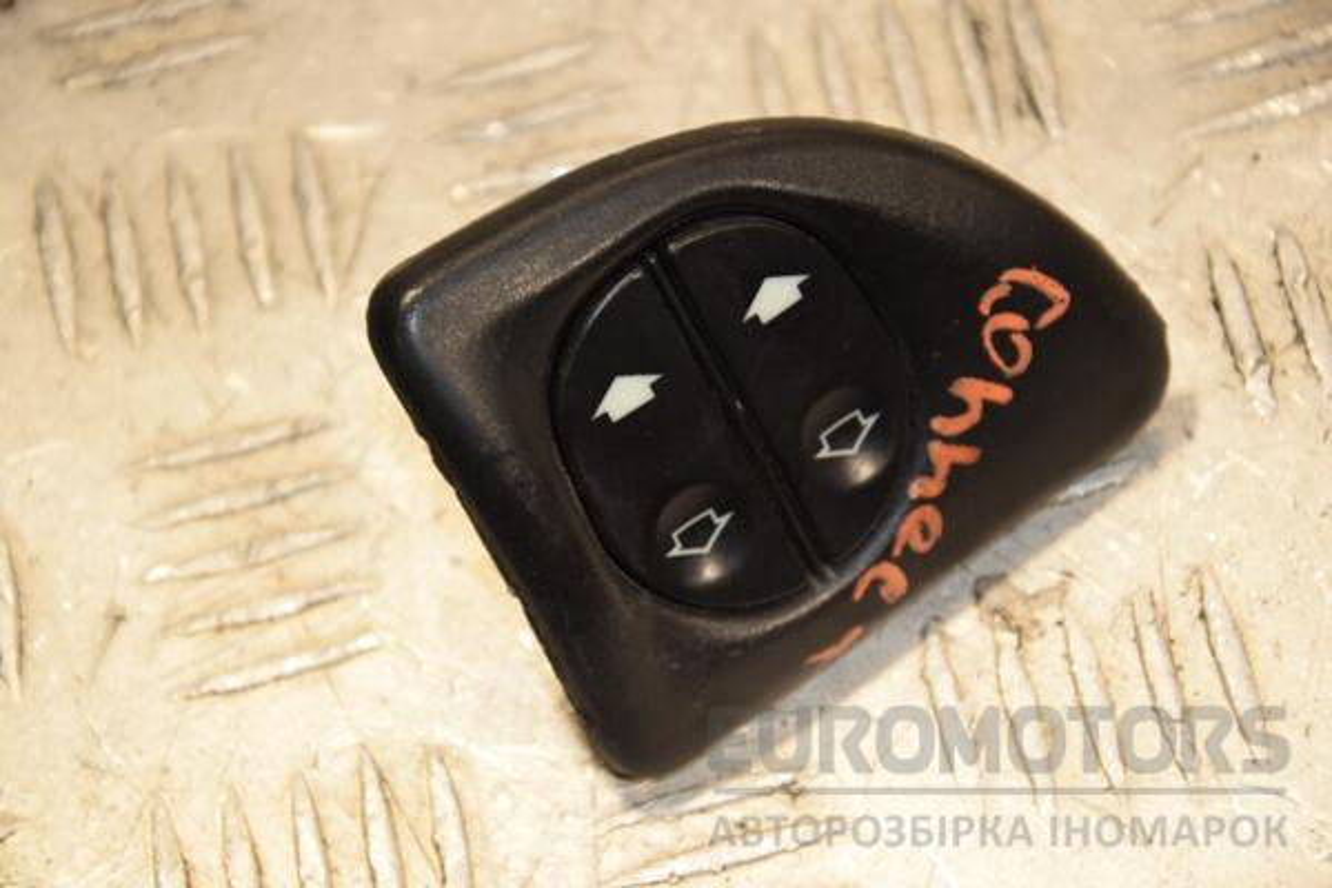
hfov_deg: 13.0
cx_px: 666
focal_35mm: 158
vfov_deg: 8.7
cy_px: 444
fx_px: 5827
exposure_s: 1/200
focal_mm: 105
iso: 800
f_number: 6.3
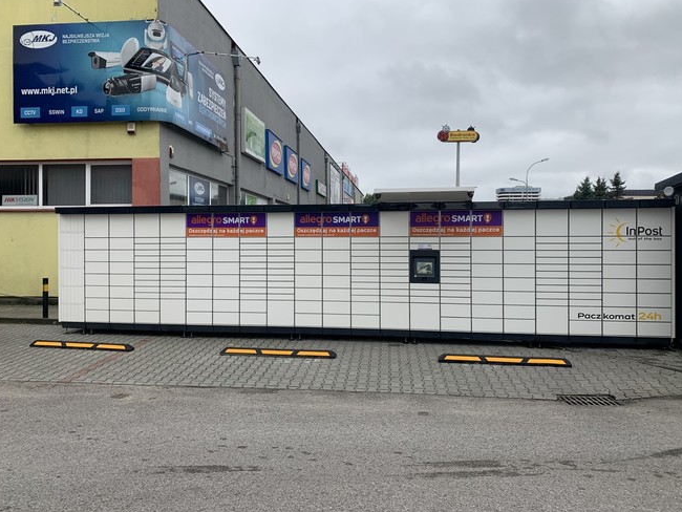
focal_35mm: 28
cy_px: 245
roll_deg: -0.3
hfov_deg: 63.4
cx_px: 346
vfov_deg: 49.8
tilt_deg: +2.7
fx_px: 552
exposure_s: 1/523
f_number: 1.8
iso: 25
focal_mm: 4.25
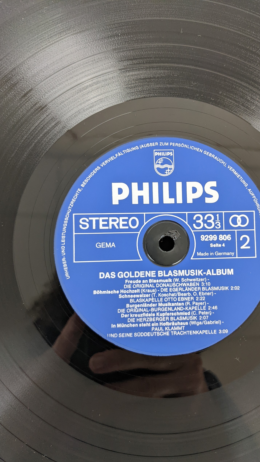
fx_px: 368
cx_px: 162
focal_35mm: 30
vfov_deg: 64.3
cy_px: 235
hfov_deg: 38.7
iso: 171
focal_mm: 4.38
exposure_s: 1/25
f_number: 1.73
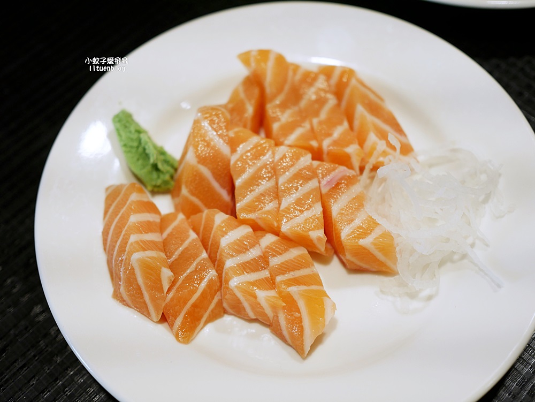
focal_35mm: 50
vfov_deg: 29.1
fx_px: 773
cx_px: 268
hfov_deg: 38.2
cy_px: 201
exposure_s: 1/160
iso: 200
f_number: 1.8
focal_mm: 25
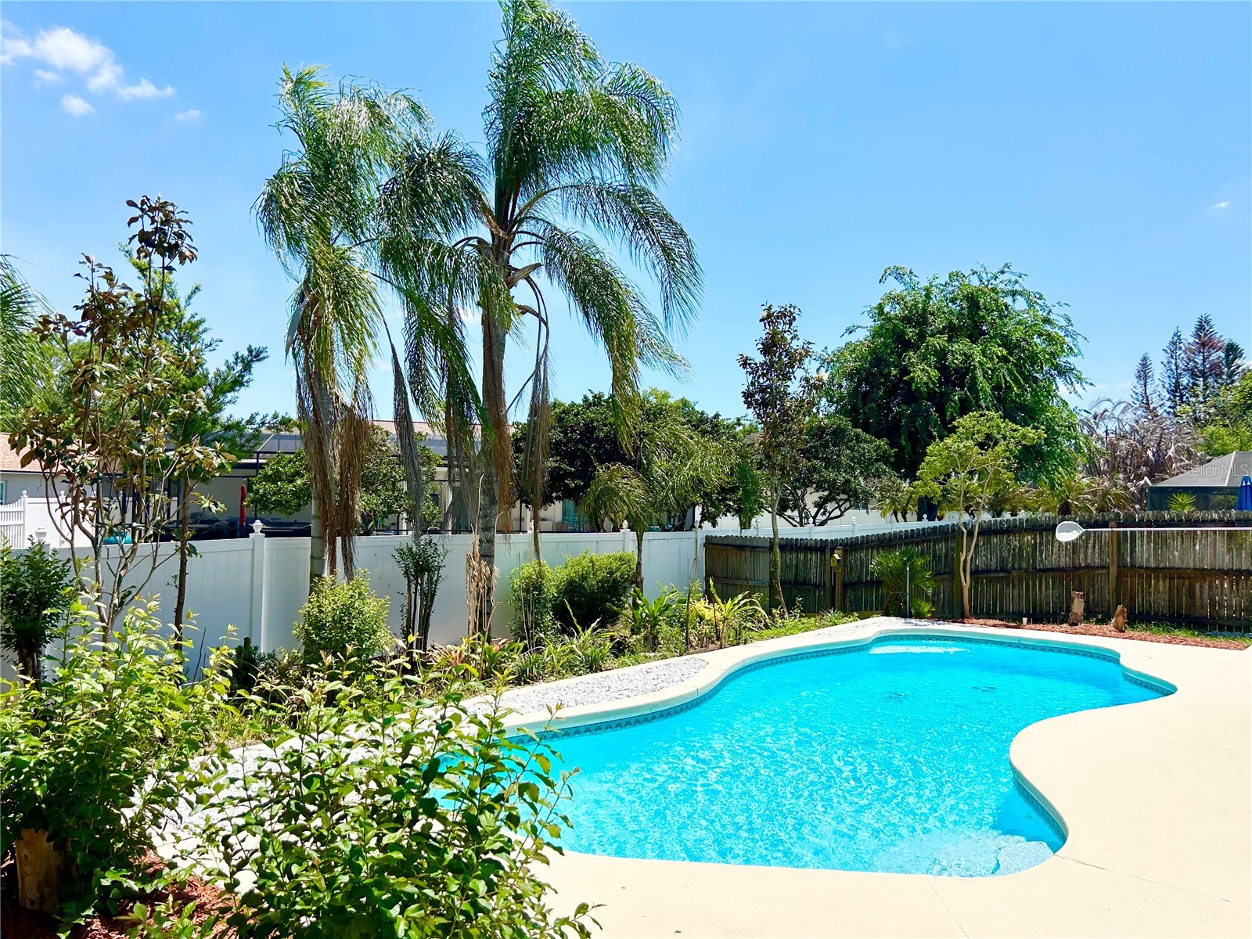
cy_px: 470
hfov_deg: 67.3
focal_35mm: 26
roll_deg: -0.7
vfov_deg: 53.1
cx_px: 626
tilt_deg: +1.2
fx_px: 940
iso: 50
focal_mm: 5.7
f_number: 1.5
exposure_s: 1/5882
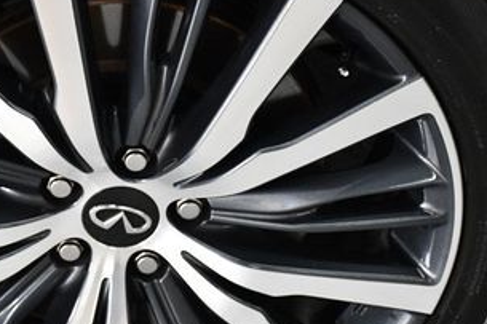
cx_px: 80
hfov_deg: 16.1
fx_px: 1704
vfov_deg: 10.9
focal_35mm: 126
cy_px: 164
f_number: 4.5
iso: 1800
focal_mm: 40
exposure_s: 1/125
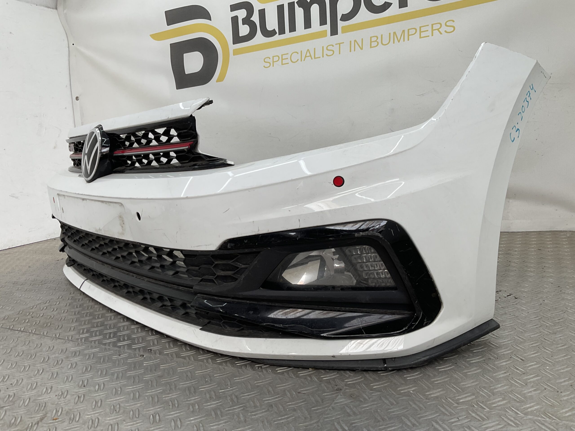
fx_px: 482
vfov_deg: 48.2
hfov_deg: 61.7
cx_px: 288
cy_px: 216
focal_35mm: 29
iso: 16
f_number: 1.8
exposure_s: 1/173
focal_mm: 3
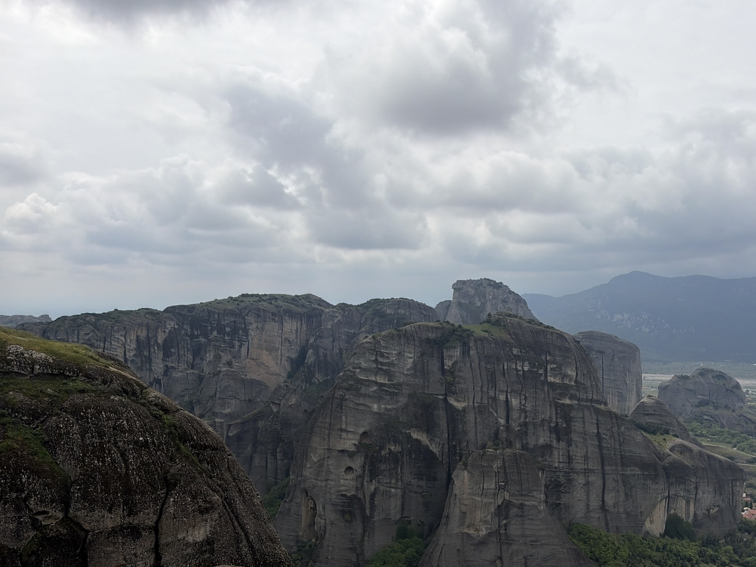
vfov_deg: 40.6
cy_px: 319
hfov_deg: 51.6
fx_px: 764
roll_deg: -0.7
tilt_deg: -0.9
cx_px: 506
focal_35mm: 35
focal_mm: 5.96
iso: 50
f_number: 1.6
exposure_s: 1/8850
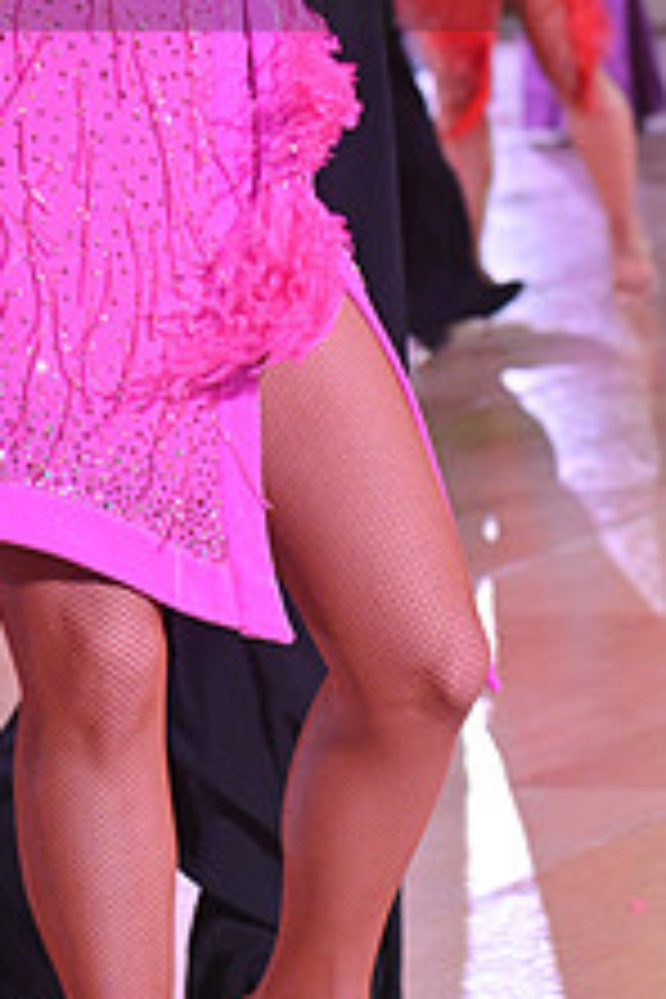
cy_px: -117
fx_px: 5078
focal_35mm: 183
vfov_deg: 11.1
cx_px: -92
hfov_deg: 7.5
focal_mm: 70
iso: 3200
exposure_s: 1/320
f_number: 5
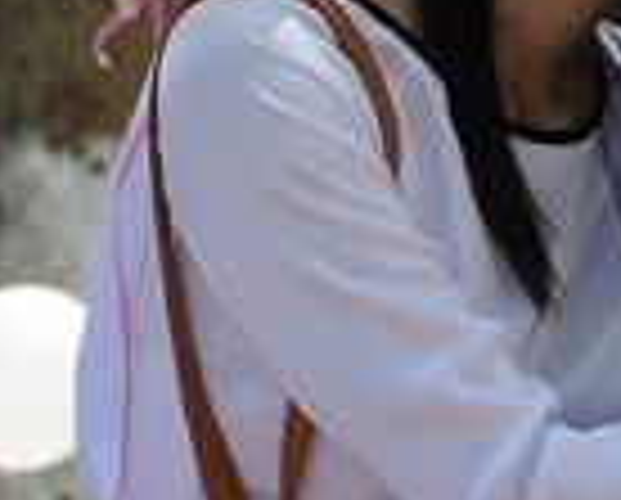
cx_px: 783
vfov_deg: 7.9
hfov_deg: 9.7
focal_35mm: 195
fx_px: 3592
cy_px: 77
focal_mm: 40
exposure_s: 1/500
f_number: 2.8
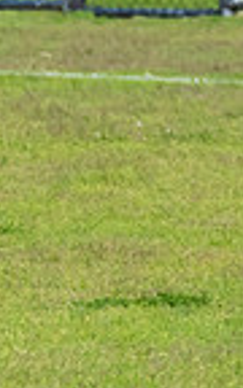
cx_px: -396
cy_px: -119
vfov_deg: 1.3
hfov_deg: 0.8
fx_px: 16615
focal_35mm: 1568
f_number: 8
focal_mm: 260
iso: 1250
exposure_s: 1/1600
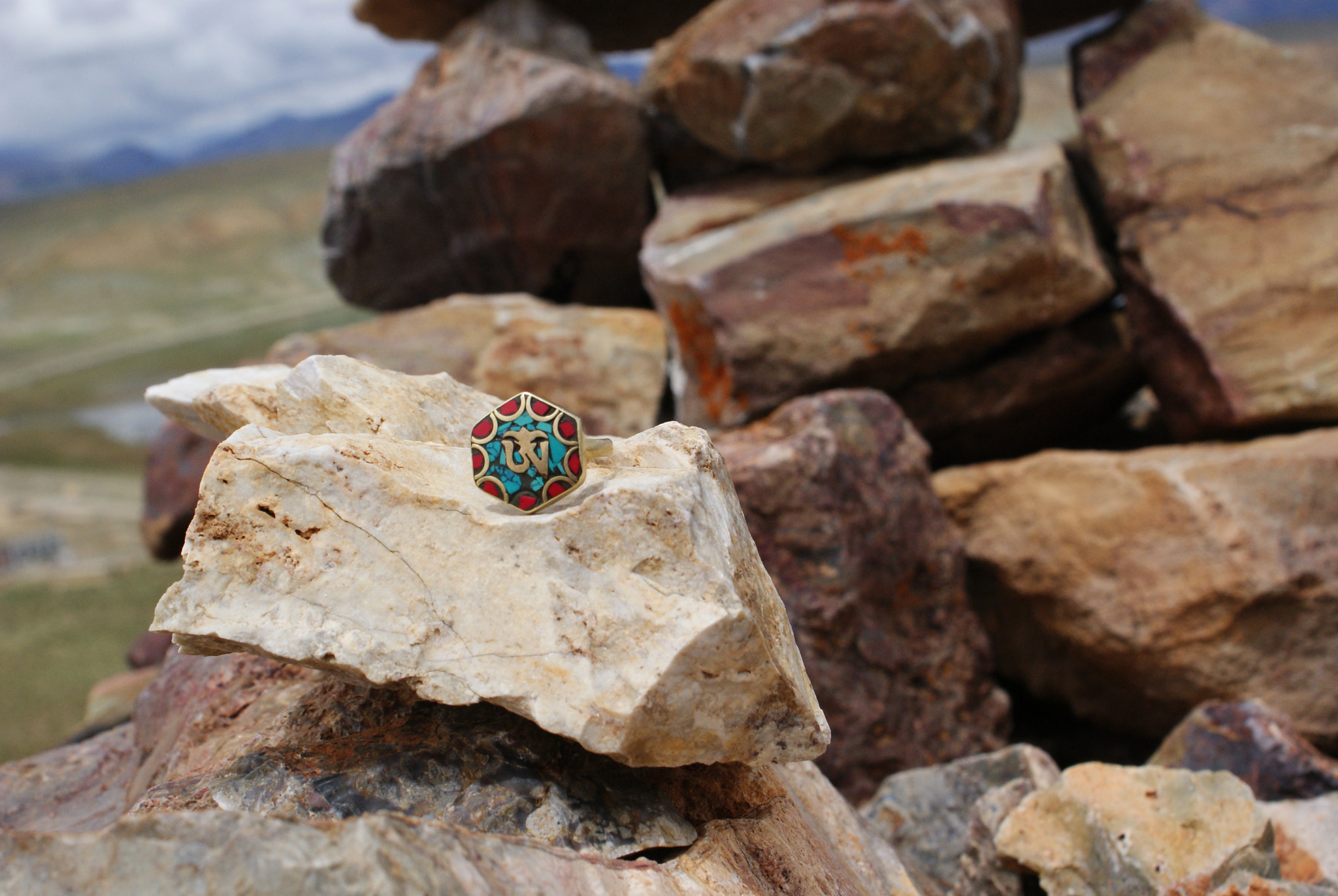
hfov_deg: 37.8
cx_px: 669
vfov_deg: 25.8
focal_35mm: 52
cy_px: 448
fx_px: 1954
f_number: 13
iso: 400
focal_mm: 35
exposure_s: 1/1000
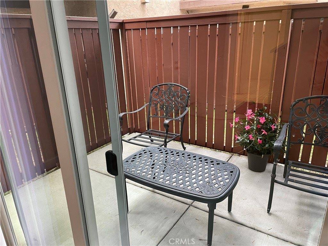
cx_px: 164
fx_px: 246
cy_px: 123
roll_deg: +2.3
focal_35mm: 26
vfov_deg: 53.1
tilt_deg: -19.8
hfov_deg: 67.3
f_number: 1.6
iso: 125
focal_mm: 4.2
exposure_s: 1/60
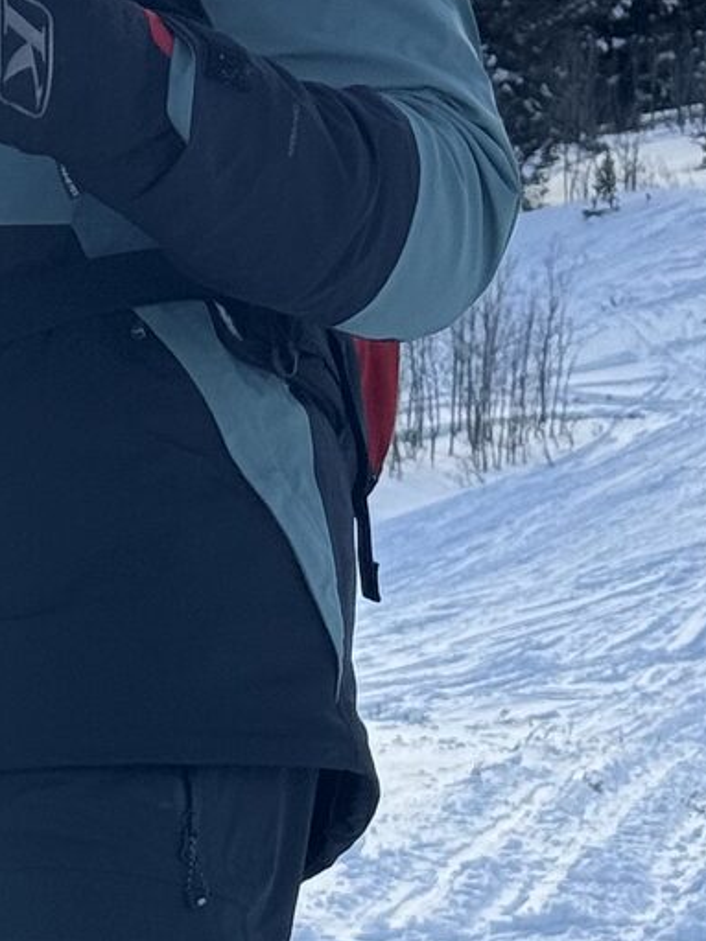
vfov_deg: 10.5
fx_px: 5115
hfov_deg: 7.7
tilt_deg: -8.5
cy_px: 886
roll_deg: +0.8
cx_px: -420
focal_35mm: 188
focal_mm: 6.76
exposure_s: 1/2415
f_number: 1.78
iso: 64
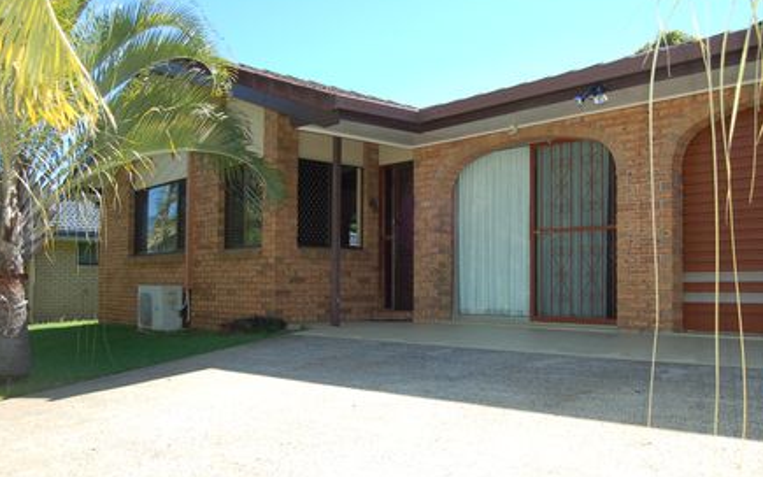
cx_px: 398
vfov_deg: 38.3
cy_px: 248
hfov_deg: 58.1
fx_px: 686
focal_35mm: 33
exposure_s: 1/500
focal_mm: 20
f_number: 5
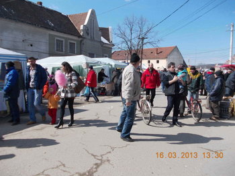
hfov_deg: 63.4
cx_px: 118
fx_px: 190
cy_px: 88
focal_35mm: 28
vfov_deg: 49.8
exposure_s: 1/320
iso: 80
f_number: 5.4
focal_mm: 4
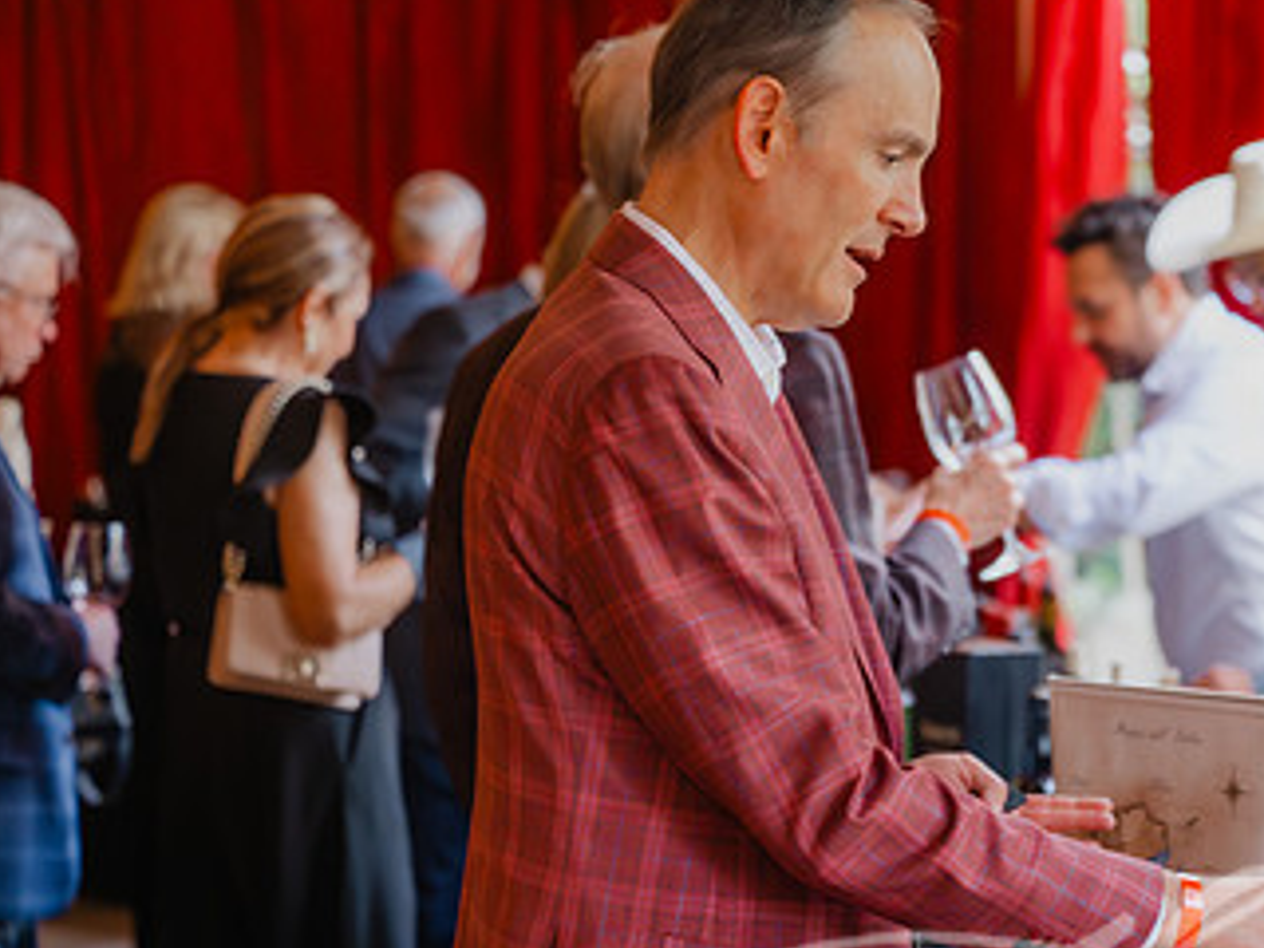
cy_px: 642
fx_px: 4455
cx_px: 1059
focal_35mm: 122
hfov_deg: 16.0
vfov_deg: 12.1
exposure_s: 1/160
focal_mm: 70
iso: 1400
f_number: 2.8
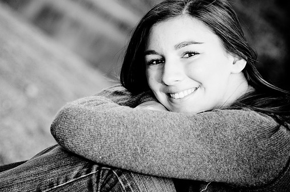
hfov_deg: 17.1
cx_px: 134
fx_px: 966
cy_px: 83
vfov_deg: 11.4
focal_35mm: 120
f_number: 2.8
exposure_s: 1/200
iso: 100
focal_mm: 70
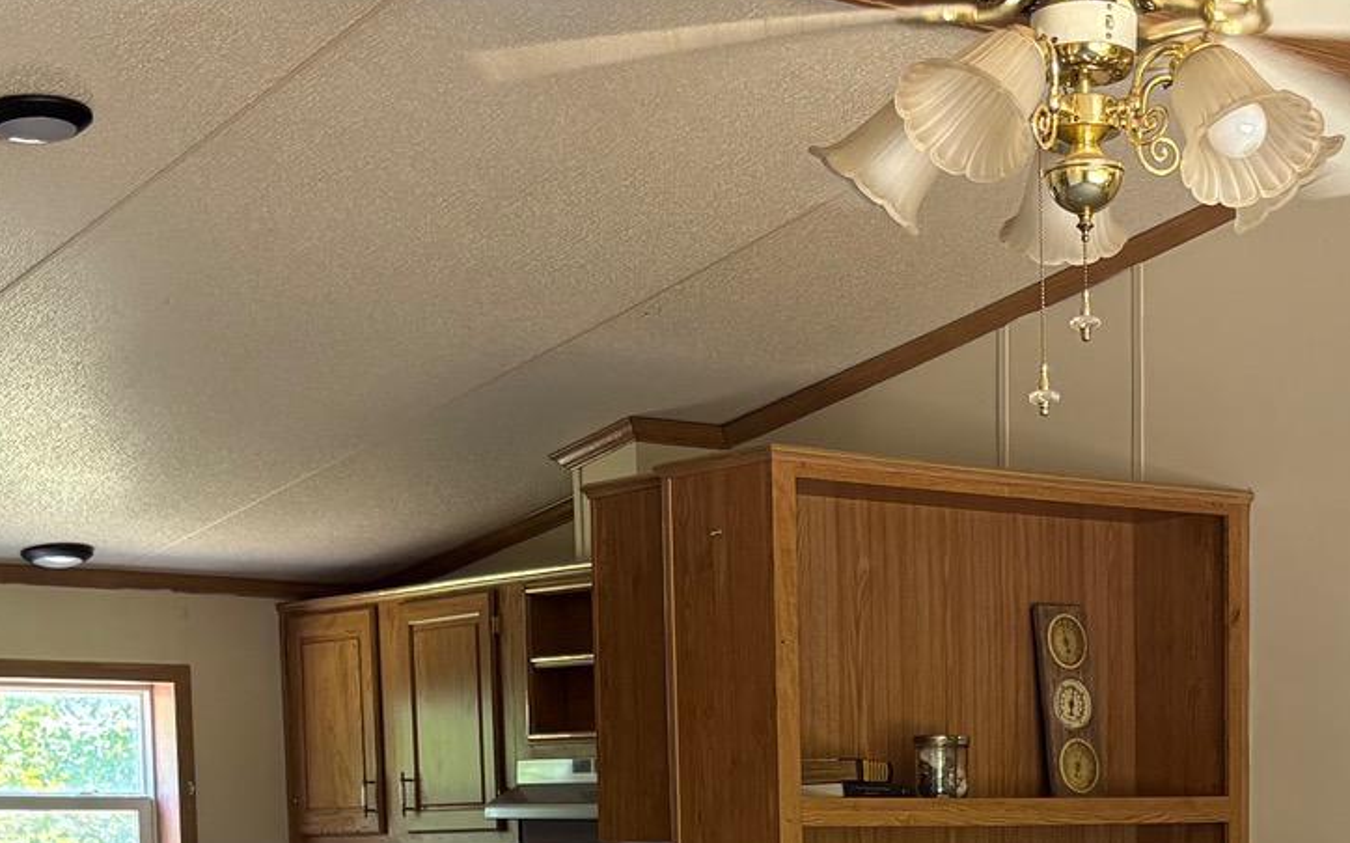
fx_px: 2869
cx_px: 886
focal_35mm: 78
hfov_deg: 26.3
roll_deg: +1.2
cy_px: 1138
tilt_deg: -5.7
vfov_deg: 15.8
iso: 125
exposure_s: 1/74
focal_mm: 5.96
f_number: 1.6
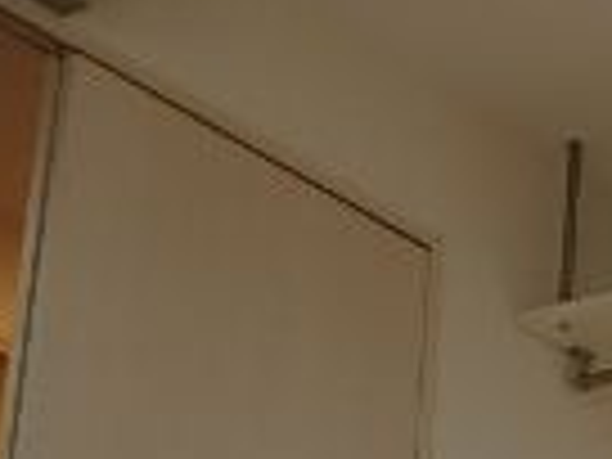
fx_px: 1750
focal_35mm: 99
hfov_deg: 17.6
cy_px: 630
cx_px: 950
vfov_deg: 14.2
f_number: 3.5
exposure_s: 1/60
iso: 125
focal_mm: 3.7
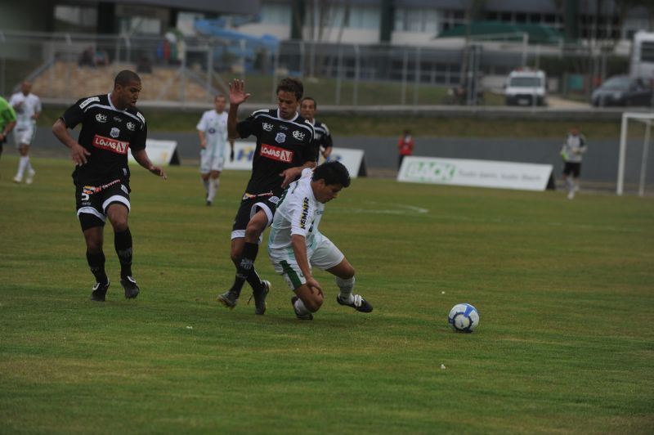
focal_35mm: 200
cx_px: 327
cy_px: 218
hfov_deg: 10.3
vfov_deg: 6.9
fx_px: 3630
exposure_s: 1/320
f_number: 5.6
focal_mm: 200
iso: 800
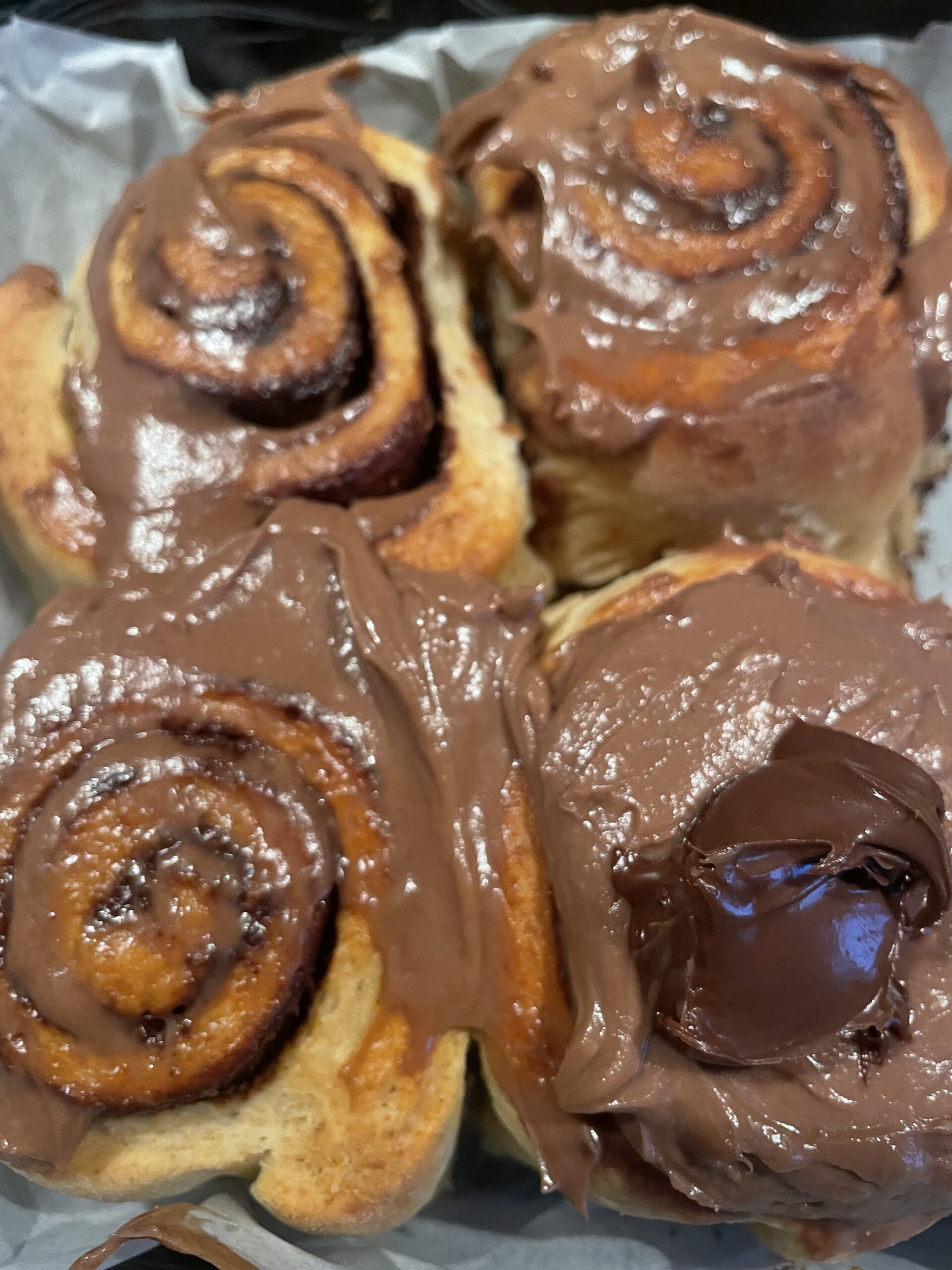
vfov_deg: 67.3
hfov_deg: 53.1
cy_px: 635
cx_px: 476
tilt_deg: -73.7
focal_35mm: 26
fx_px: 953
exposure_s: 1/50
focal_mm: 4.2
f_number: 1.6
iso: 400
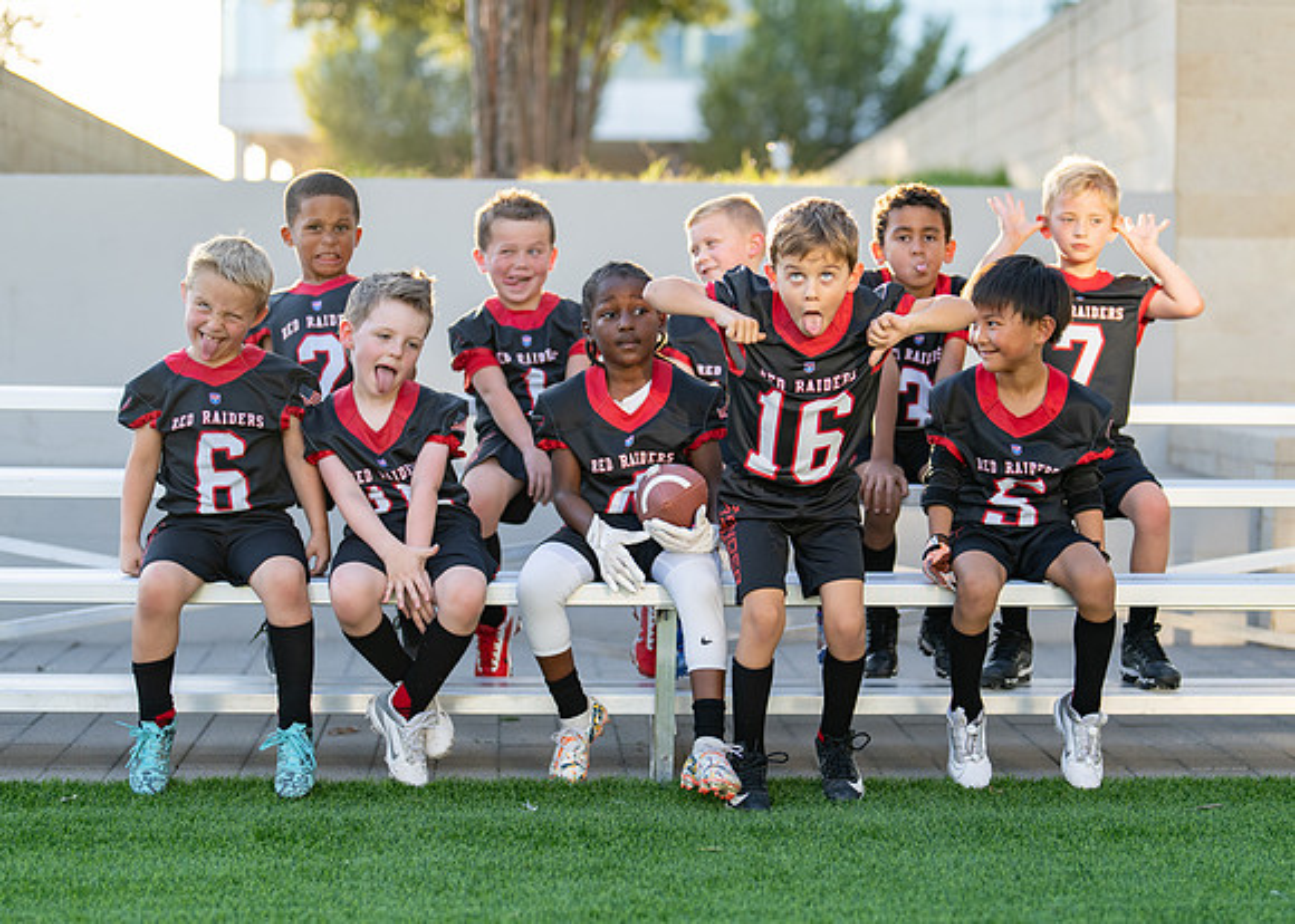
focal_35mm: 76
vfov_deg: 18.9
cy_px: 476
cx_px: 789
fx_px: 2777
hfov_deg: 26.2
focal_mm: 50
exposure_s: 1/1000
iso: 100
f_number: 1.2
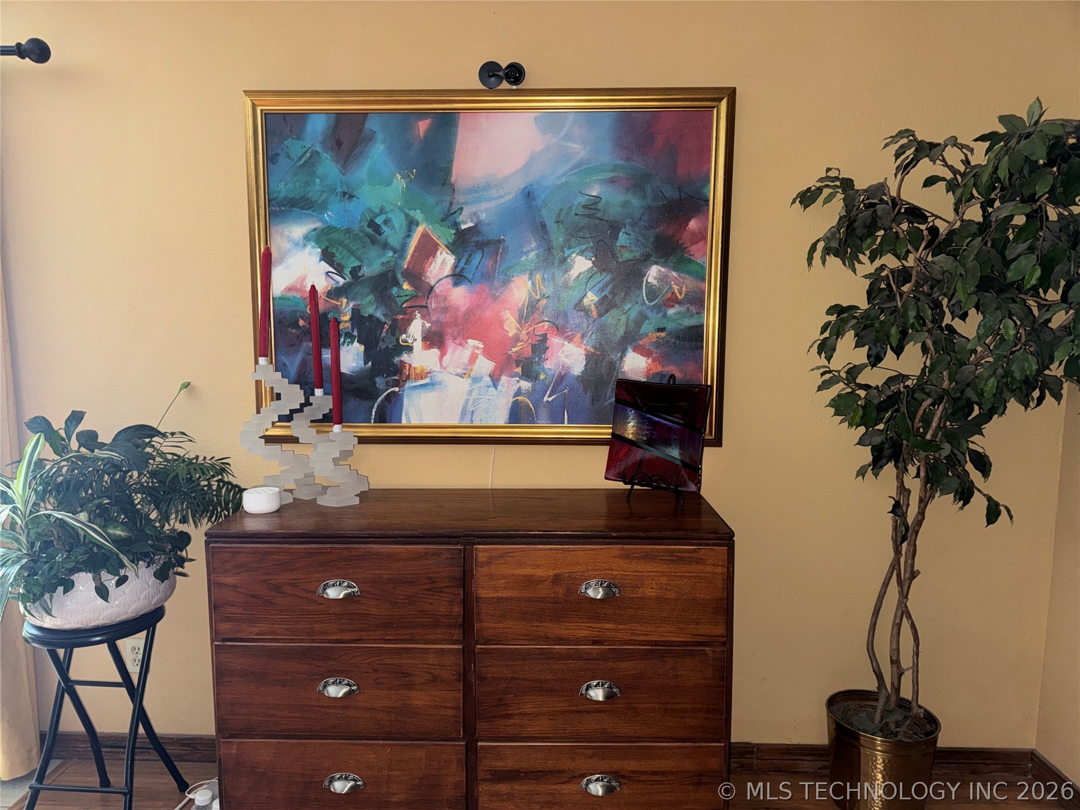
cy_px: 405
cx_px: 540
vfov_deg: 56.8
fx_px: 749
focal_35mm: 24
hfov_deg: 71.6
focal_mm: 6.76
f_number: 1.78
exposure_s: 1/13
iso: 100
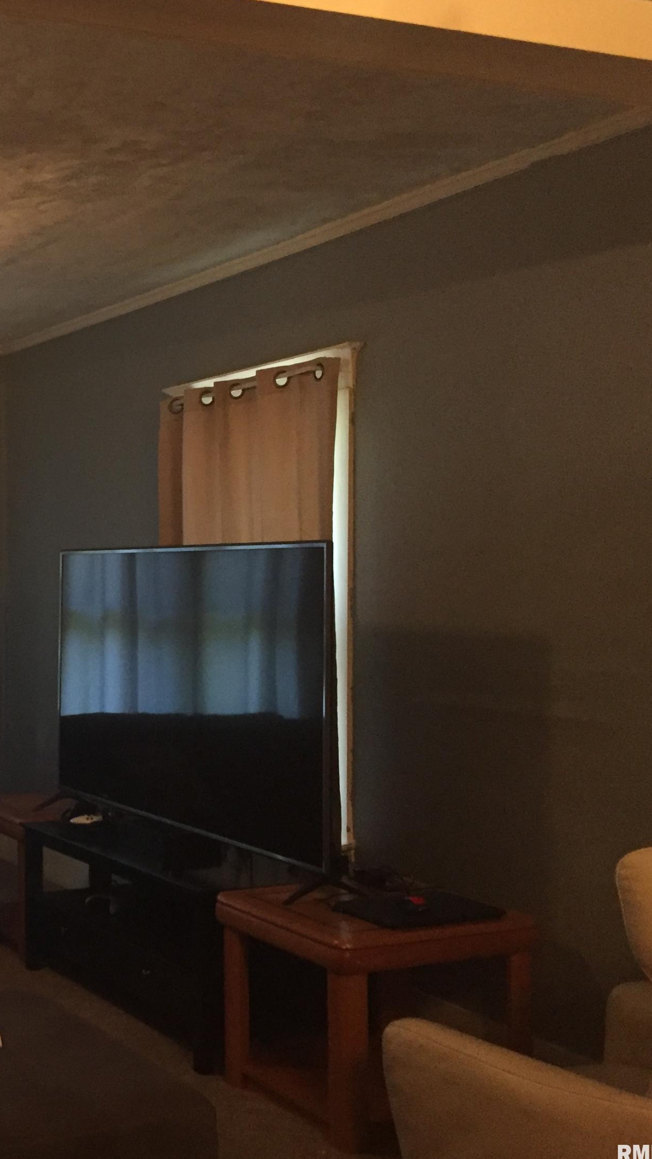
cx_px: -91
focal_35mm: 43
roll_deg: -0.5
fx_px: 1321
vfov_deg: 47.4
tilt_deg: -0.4
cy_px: 580
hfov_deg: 25.4
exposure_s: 1/30
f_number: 2.2
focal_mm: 4.15
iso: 250
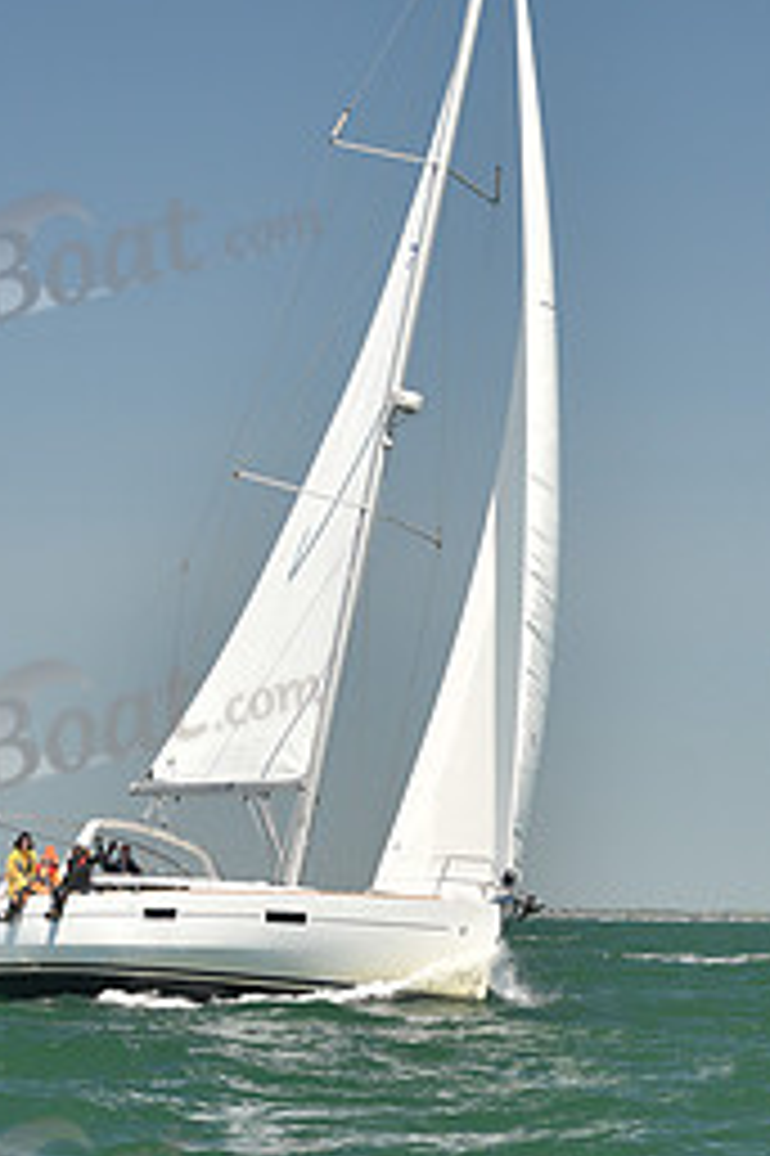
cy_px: 459
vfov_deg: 13.0
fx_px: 5076
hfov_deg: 8.7
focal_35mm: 158
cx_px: 556
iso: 250
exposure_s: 1/800
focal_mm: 70
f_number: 4
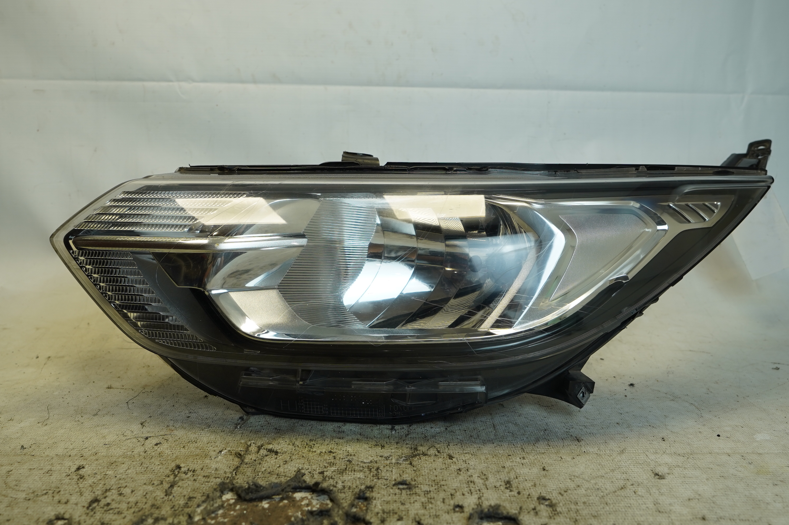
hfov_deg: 55.8
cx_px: 394
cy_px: 262
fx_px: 744
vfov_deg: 38.8
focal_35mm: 34
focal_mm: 23
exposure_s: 1/160
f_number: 4
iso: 250
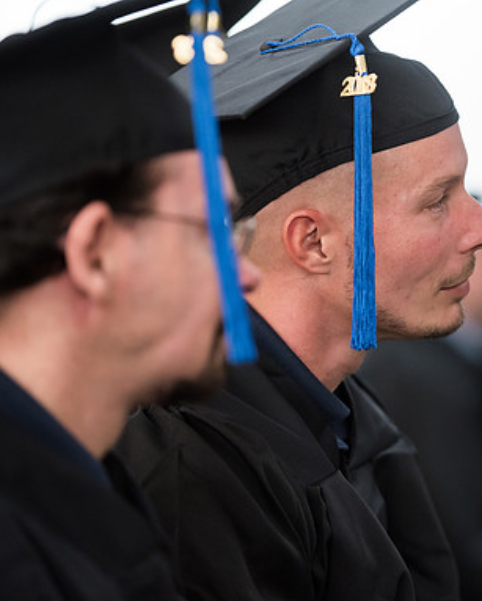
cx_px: 436
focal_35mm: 213
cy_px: 299
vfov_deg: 9.1
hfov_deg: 7.3
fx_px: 3794
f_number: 2.8
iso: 2500
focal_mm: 150
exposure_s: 1/200
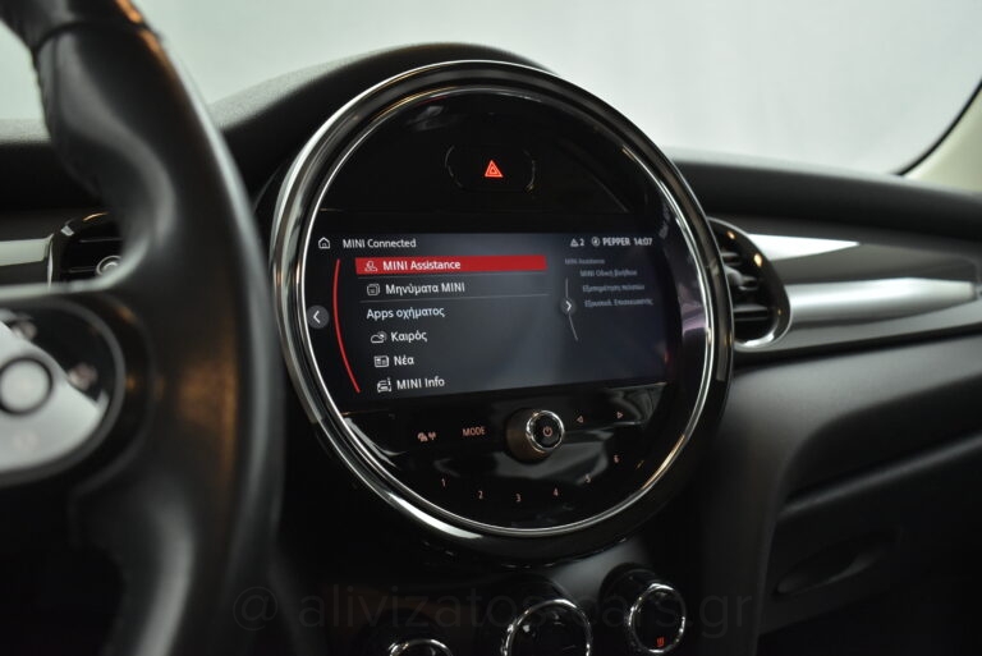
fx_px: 901
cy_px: 328
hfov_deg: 57.2
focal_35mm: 33
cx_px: 491
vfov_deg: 40.0
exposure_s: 1/50
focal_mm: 22
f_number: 3.8
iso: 1600
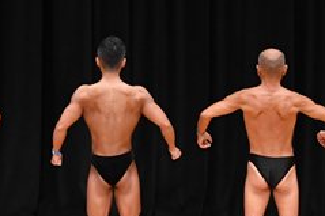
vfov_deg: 3.3
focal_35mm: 412
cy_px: 98
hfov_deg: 5.0
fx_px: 3717
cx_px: 131
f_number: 5.6
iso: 3200
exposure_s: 1/400
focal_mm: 85
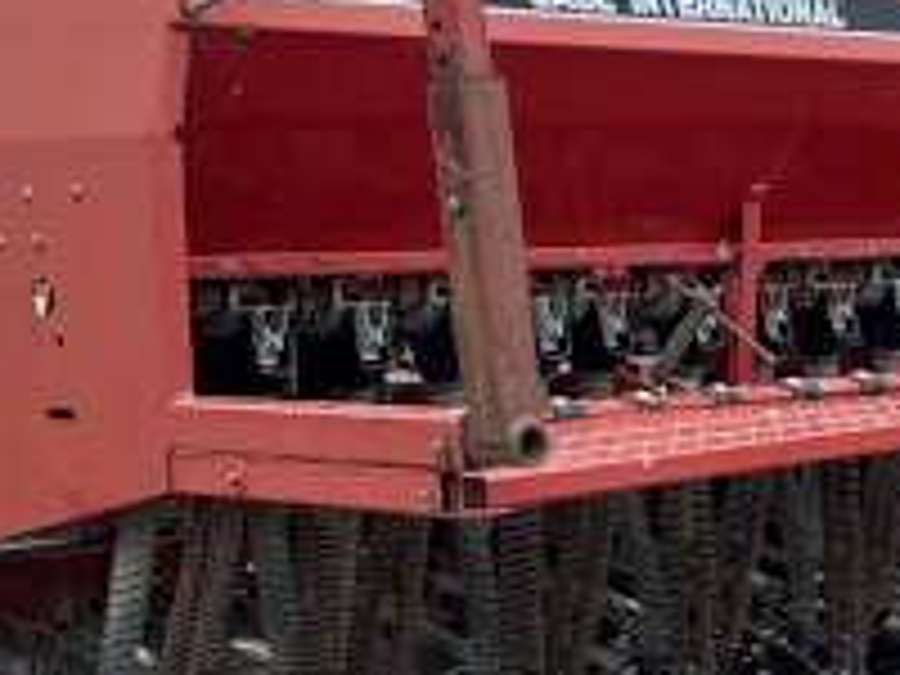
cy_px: 472
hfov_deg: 18.7
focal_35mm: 104
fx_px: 2704
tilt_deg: -4.9
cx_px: 752
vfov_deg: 14.2
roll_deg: -0.5
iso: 50
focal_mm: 5.96
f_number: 1.6
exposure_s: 1/347
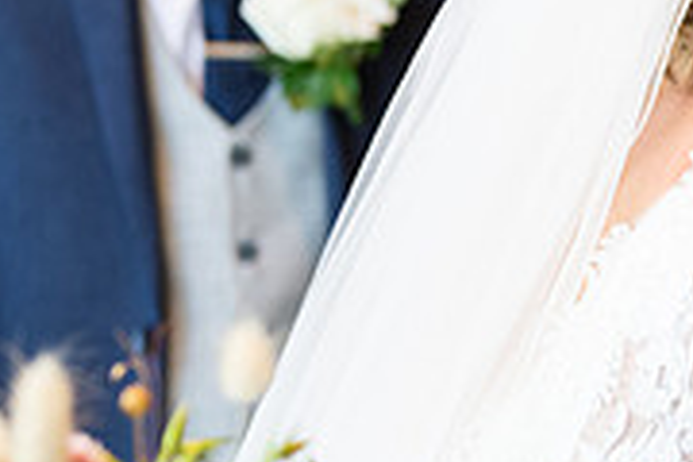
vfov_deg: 8.5
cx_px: 766
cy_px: 121
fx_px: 3099
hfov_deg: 12.5
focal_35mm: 161
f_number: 3.5
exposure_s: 1/160
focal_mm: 50
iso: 800
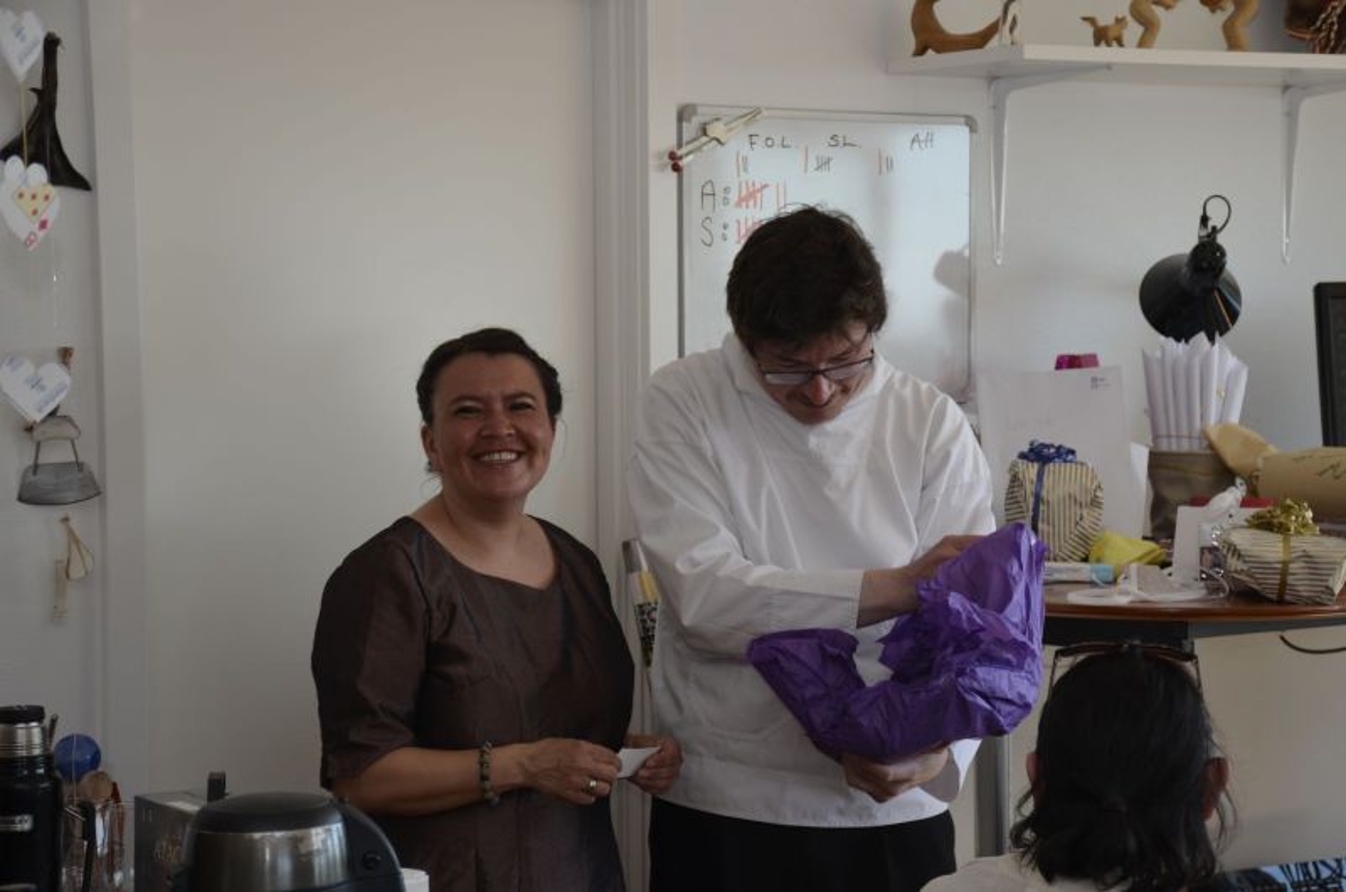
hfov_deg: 22.7
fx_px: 3358
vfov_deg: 15.1
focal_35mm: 90
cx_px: 673
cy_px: 446
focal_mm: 60
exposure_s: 1/100
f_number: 5.6
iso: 200
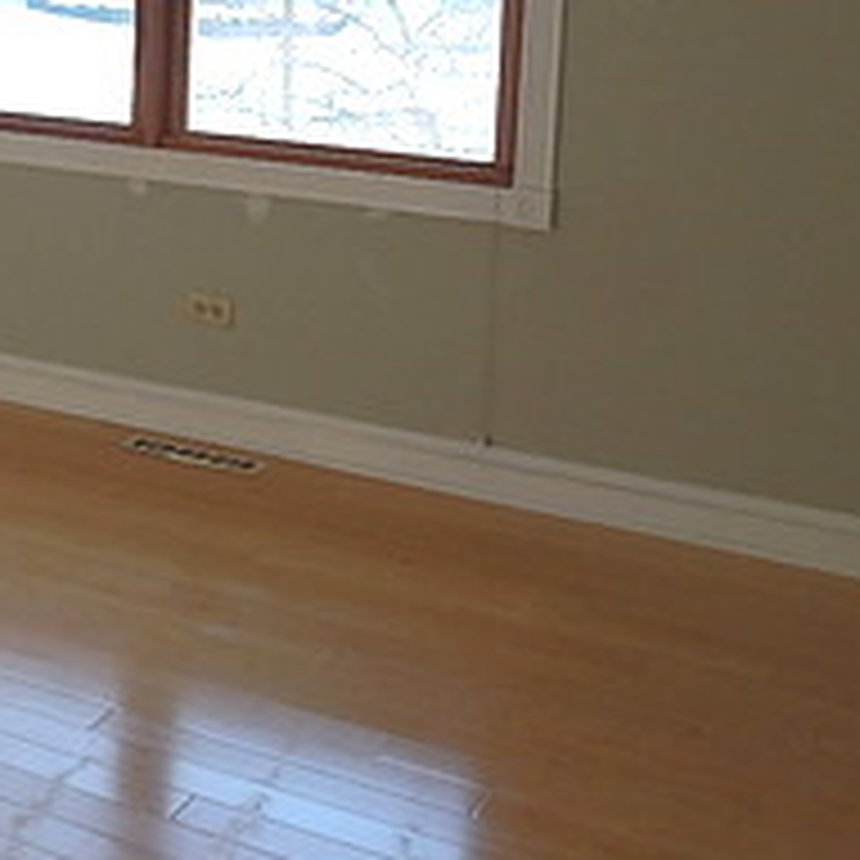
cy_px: 72
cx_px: -333
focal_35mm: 68
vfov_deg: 24.6
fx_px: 1911
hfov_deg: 22.1
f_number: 3
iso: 125
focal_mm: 4
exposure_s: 1/100
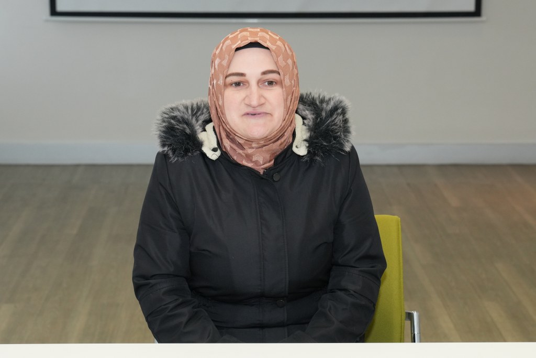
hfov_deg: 20.0
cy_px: 179
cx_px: 268
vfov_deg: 13.4
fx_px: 1519
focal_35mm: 102
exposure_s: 1/320
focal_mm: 68
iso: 1600
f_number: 5.6
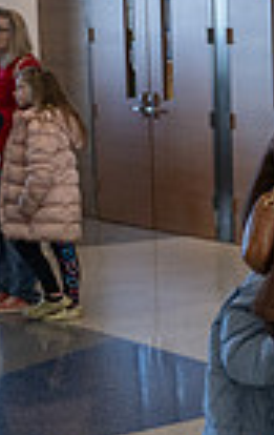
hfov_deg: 9.6
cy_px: 210
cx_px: 791
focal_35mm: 111
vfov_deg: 18.7
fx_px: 1318
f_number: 5
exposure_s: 1/160
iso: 1000
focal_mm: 26
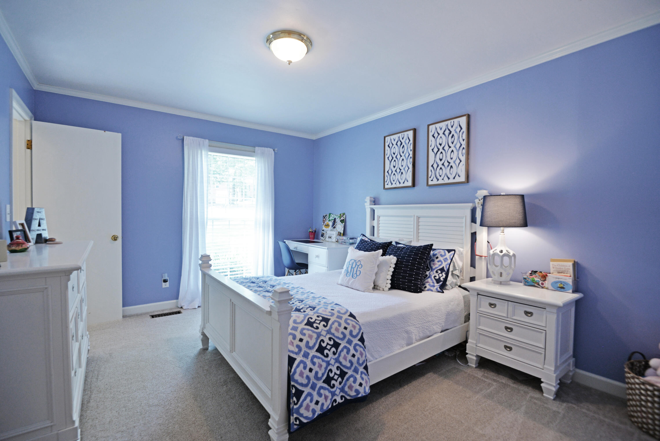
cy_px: 220
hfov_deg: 96.7
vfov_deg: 73.8
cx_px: 330
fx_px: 293
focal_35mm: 16
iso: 400
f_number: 4
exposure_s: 1/60
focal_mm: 16
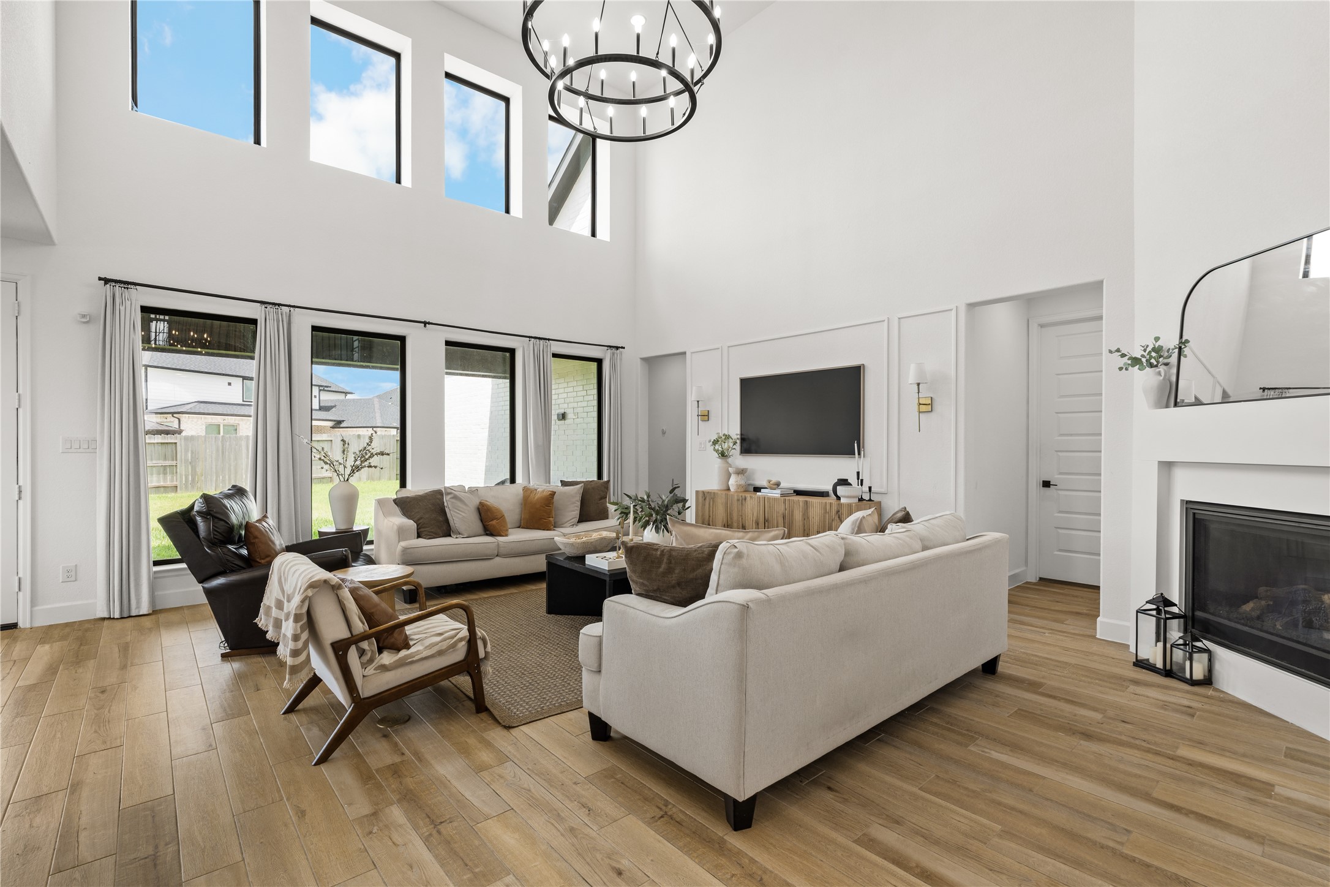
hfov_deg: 96.7
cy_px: 444
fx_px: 591
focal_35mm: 16
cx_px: 665
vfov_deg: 73.7
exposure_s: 1/3
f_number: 9
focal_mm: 16
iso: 200
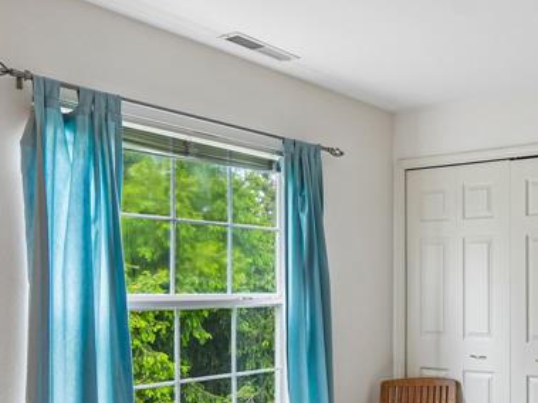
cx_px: 556
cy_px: 291
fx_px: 606
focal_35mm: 39
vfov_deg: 36.1
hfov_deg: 40.8
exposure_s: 1/15
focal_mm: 10
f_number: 8
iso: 400
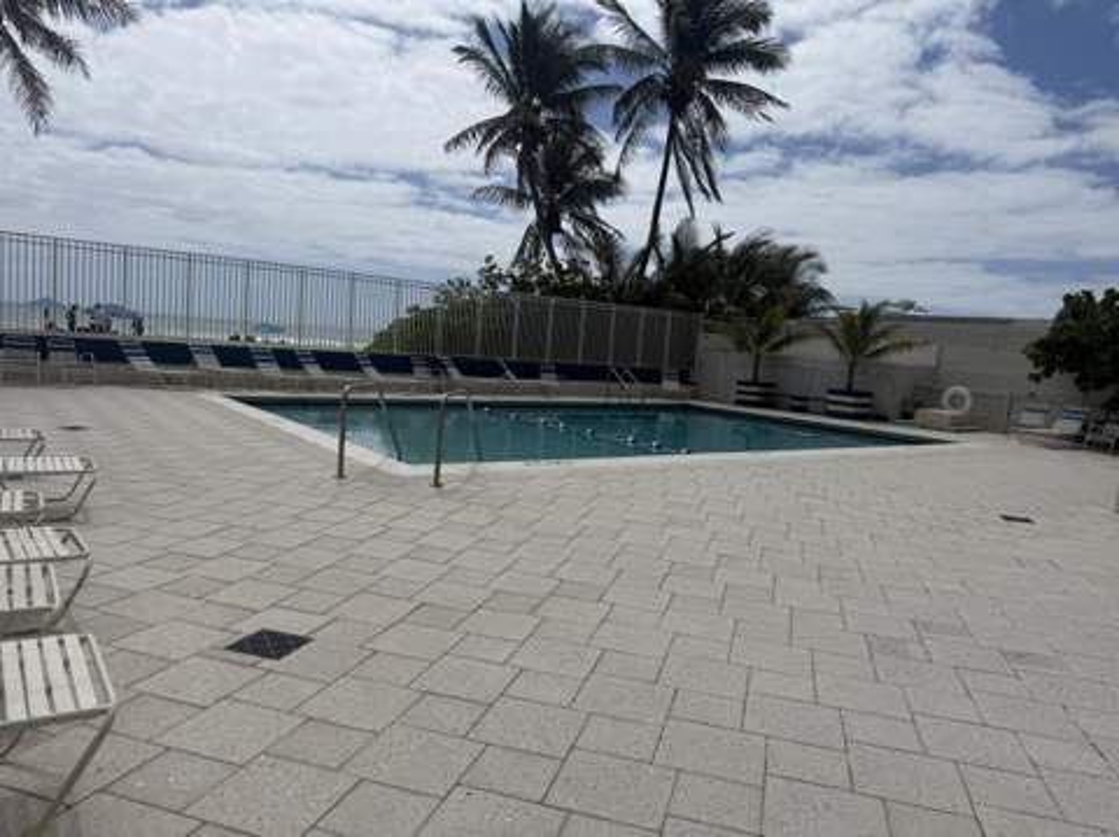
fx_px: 775
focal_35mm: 24
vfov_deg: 56.7
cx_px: 560
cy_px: 418
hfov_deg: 71.7
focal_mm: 6.76
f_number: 1.78
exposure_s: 1/14286
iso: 80
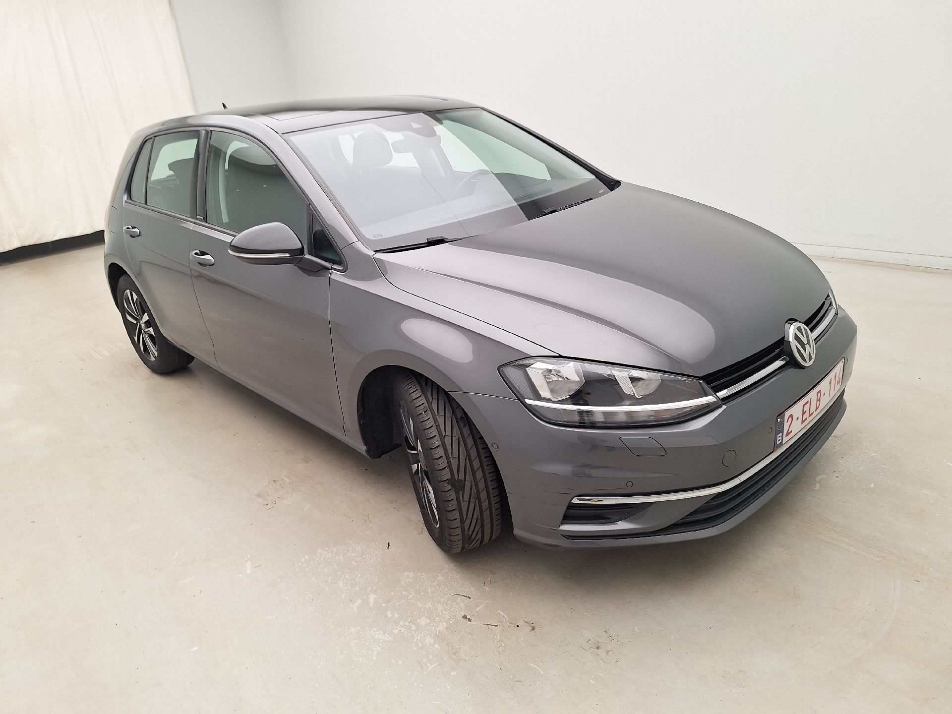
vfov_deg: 58.9
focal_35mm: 23
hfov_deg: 73.9
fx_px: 633
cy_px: 357
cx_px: 476
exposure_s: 1/100
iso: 64
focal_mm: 5.54
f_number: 1.8
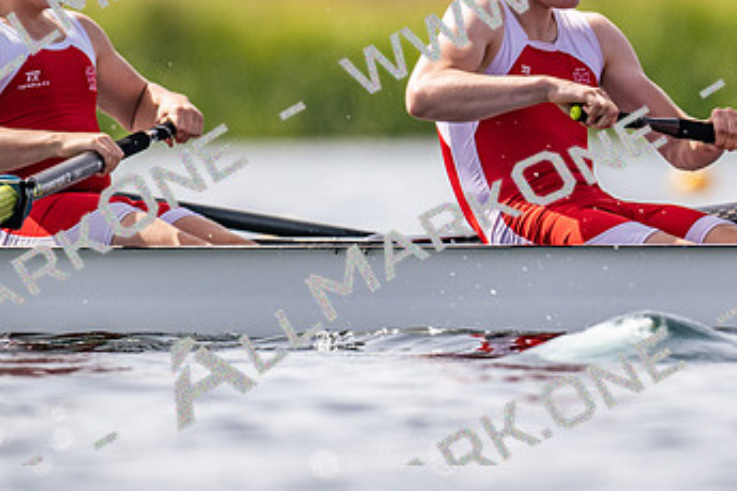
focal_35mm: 1511
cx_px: 602
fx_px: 30931
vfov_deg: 0.9
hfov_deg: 1.4
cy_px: 100
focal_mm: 600
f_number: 4
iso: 180
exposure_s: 1/2500
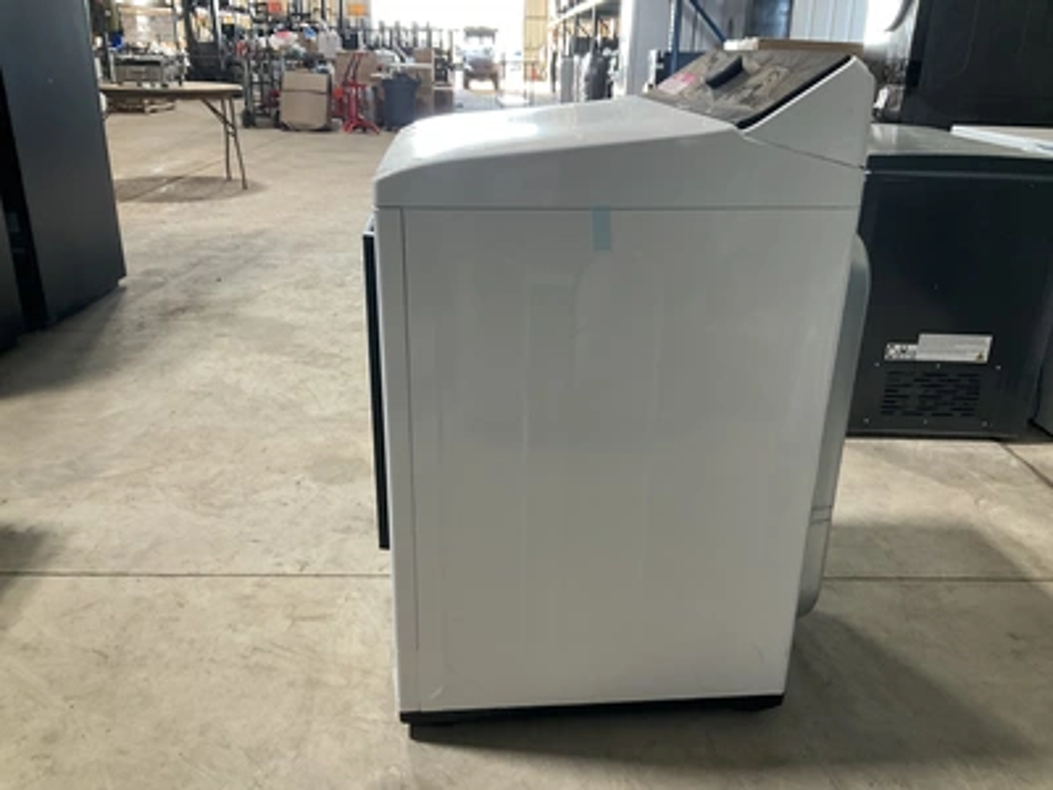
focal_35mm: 29
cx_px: 526
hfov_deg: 61.7
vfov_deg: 48.2
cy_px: 395
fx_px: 882
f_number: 1.8
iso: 125
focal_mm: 3
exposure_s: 1/60
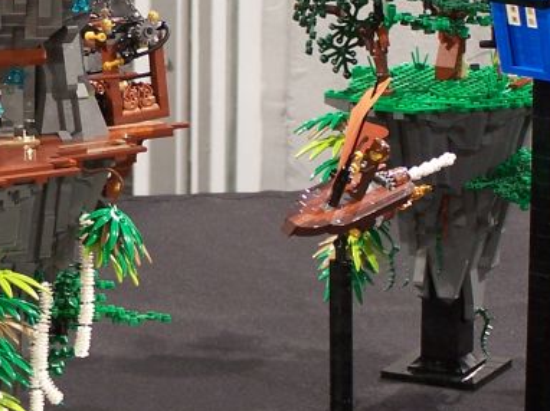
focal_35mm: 220
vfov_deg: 6.7
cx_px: -36
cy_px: 246
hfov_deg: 8.9
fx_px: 3493
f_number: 3.2
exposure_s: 1/2
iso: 80
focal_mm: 13.7
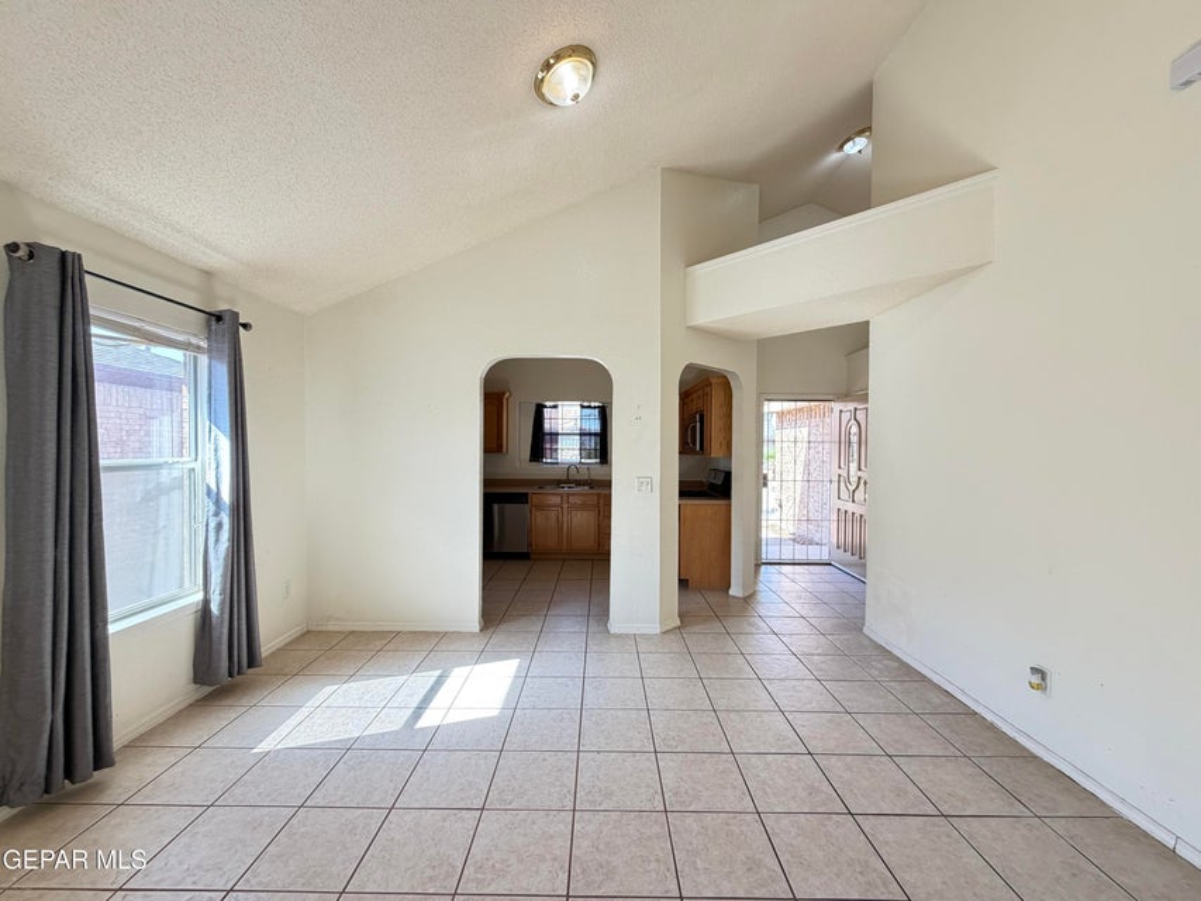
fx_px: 486
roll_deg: -0.4
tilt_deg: -1.1
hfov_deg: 102.1
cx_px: 600
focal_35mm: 14
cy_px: 450
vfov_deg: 85.7
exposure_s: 1/120
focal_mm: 2.22
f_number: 2.2
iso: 320
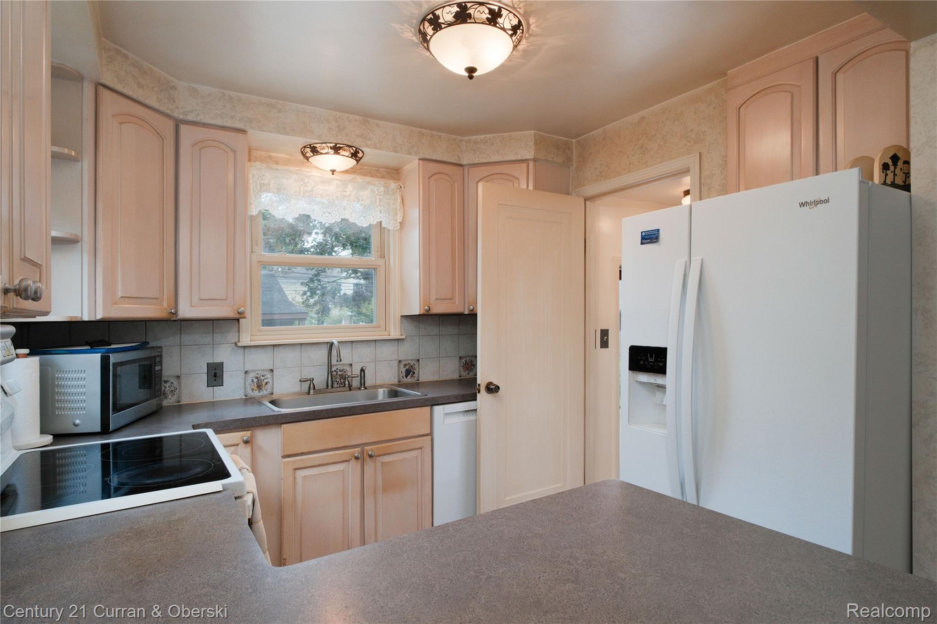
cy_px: 312
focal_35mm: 20
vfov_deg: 61.9
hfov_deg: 84.0
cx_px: 468
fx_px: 520
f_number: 7.1
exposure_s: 1/250
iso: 1000
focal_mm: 13
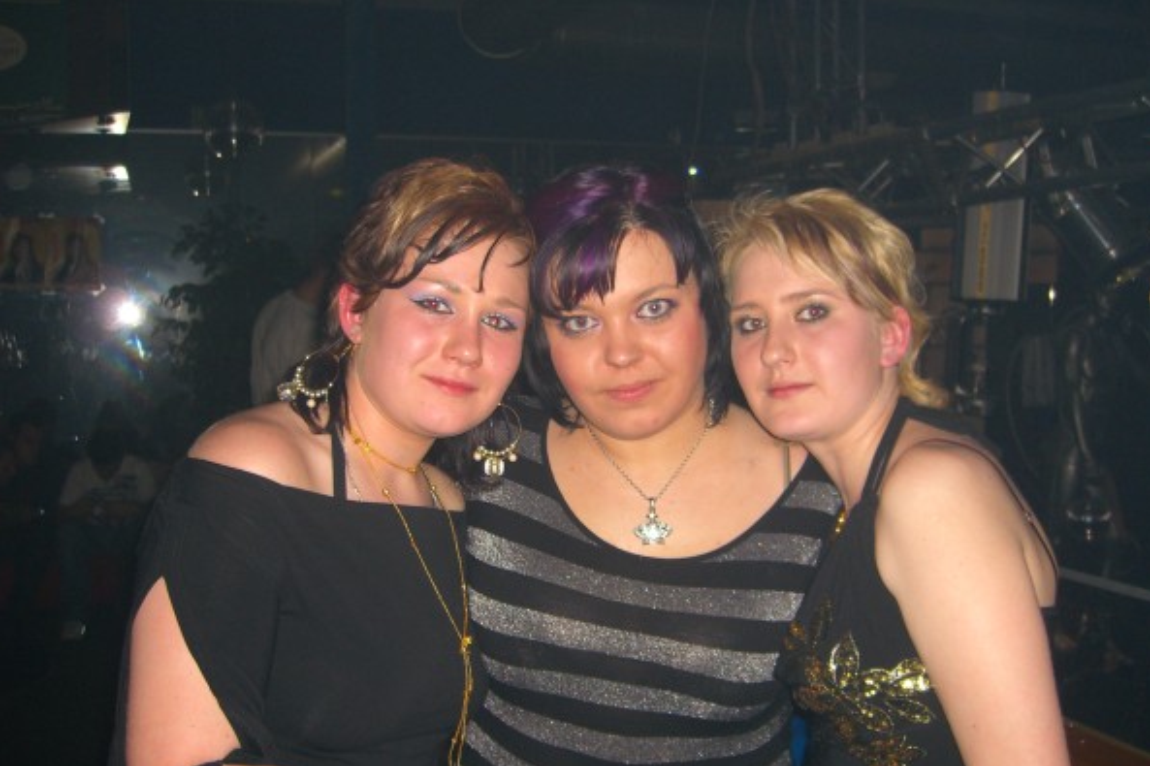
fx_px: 1277
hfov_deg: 48.5
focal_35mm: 40
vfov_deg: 33.3
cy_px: 434
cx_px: 580
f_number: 2.8
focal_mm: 7.9
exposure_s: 1/60
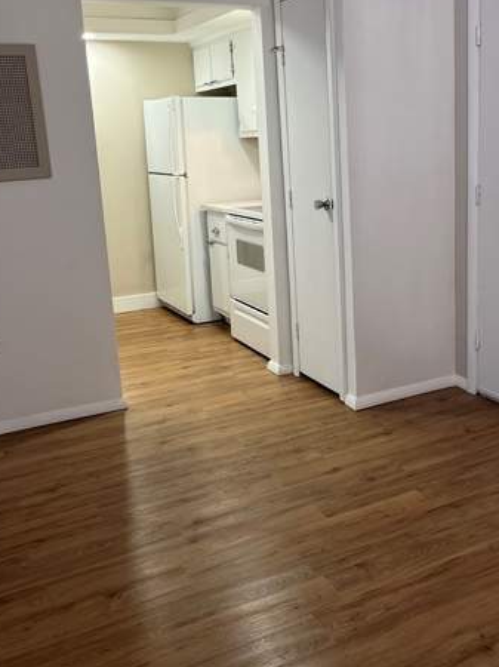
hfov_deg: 38.4
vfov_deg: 49.9
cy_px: 270
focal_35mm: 37
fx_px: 712
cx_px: 309
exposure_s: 1/60
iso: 80
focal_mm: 5.1
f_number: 1.6
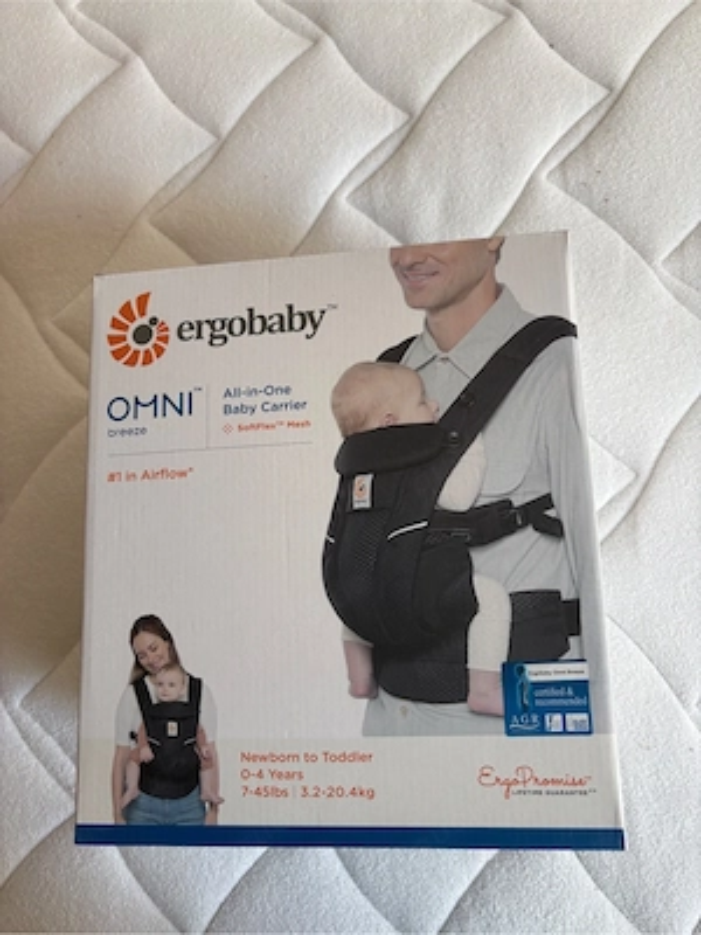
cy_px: 468
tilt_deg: -75.4
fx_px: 702
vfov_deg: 67.3
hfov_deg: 53.1
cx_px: 350
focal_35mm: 26
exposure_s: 1/122
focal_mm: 5.96
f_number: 1.6
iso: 80
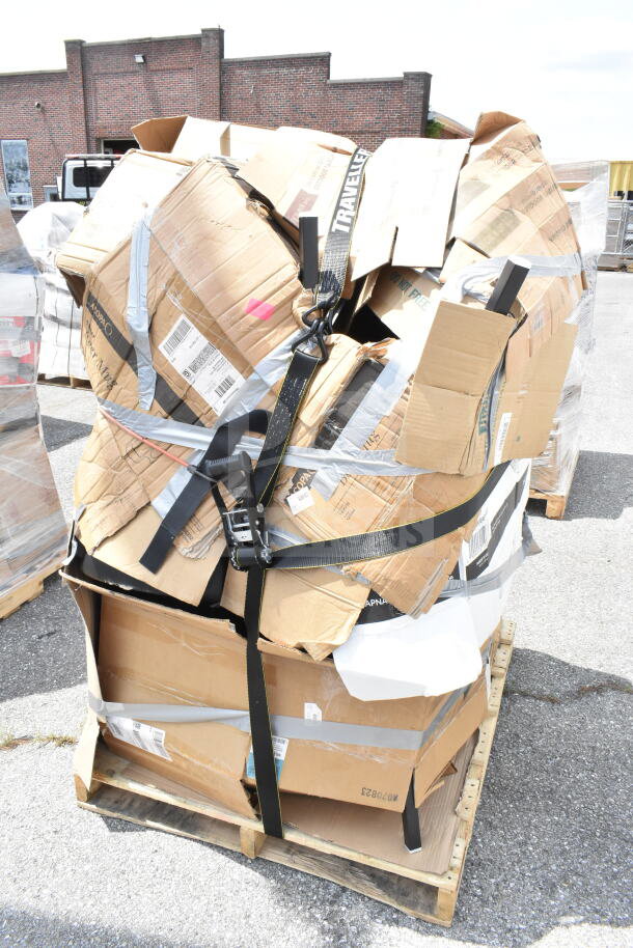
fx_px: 712
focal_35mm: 27
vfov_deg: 67.4
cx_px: 316
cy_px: 474
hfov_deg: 48.0
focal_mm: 18
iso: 1600
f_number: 13
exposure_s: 1/640
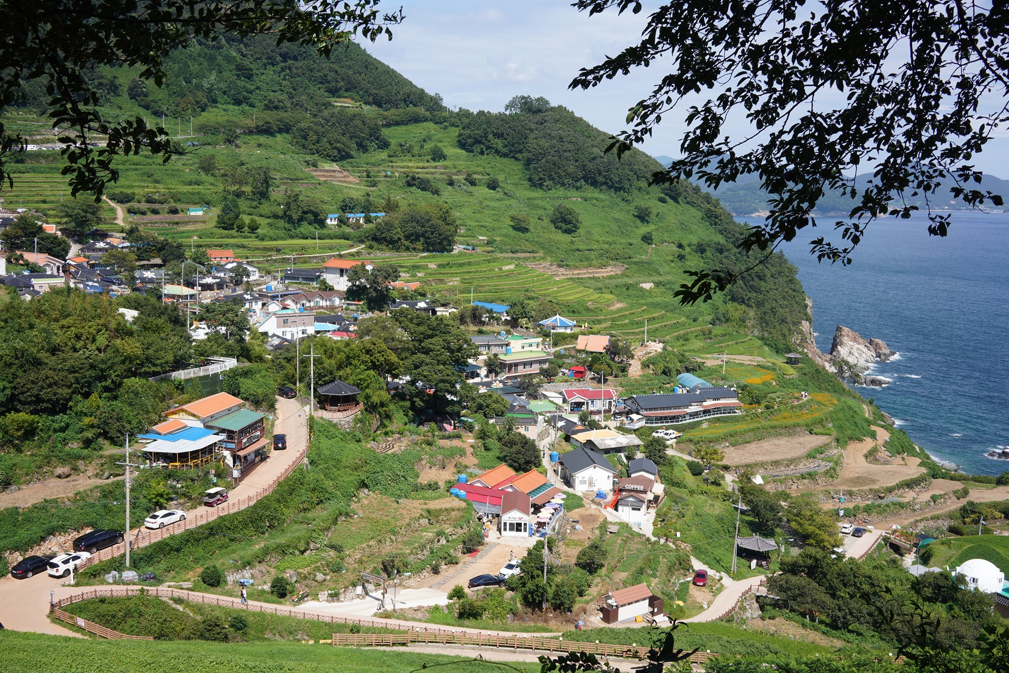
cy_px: 336
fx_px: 981
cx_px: 504
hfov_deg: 54.4
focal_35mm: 35
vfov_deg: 37.9
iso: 100
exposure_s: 1/125
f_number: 10
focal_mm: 35
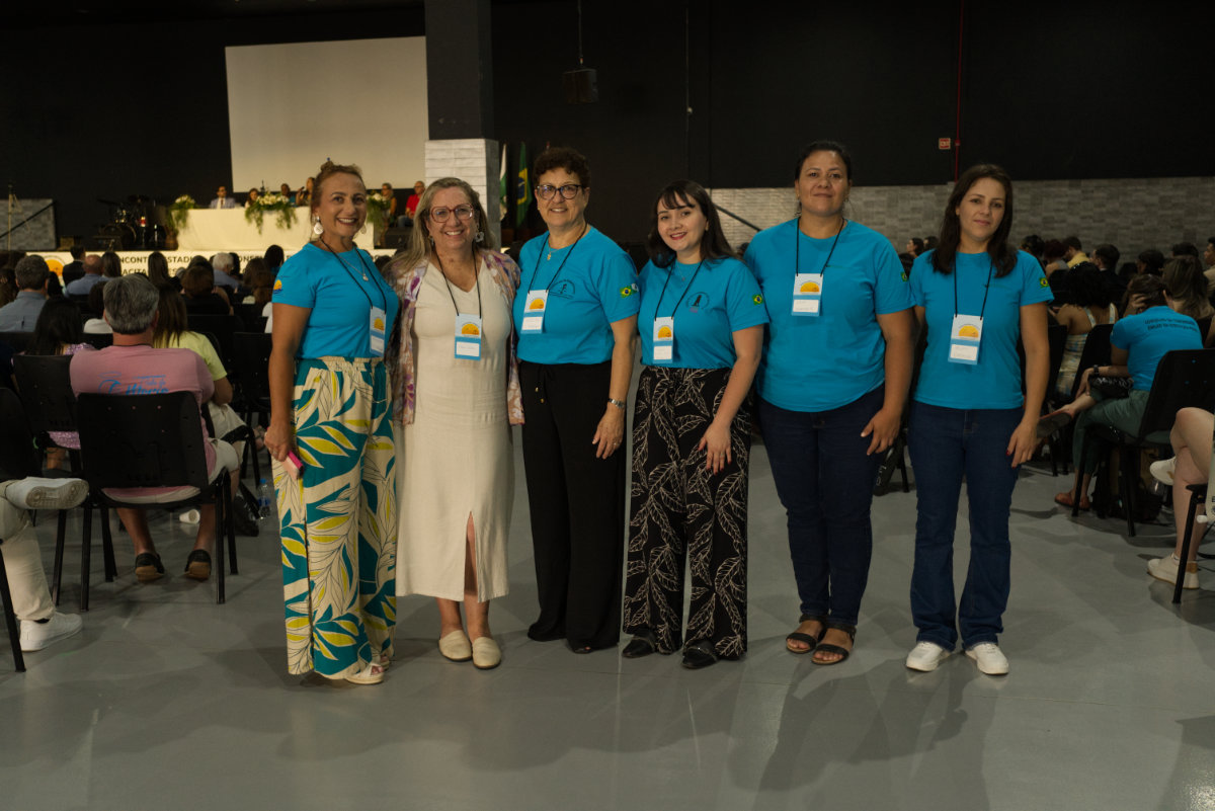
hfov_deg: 54.4
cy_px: 406
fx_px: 1182
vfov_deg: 37.9
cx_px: 608
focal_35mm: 35
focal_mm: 35
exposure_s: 1/100
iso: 3200
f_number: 4
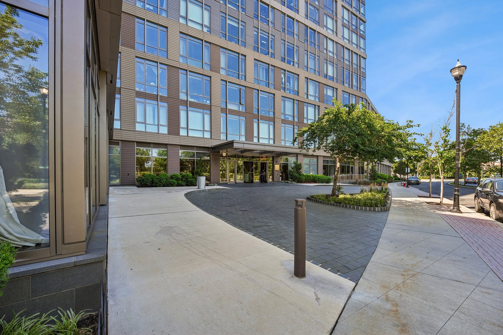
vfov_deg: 81.2
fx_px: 196
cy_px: 168
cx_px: 252
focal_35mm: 14
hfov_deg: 104.3
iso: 400
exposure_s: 1/160
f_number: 7.1
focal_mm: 14
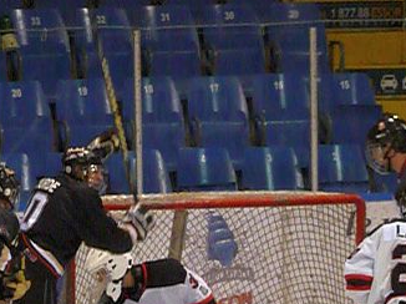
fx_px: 8063
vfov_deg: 2.2
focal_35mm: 688
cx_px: 186
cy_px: 334
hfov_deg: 2.9
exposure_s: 1/100
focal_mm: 47
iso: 800
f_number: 4.9
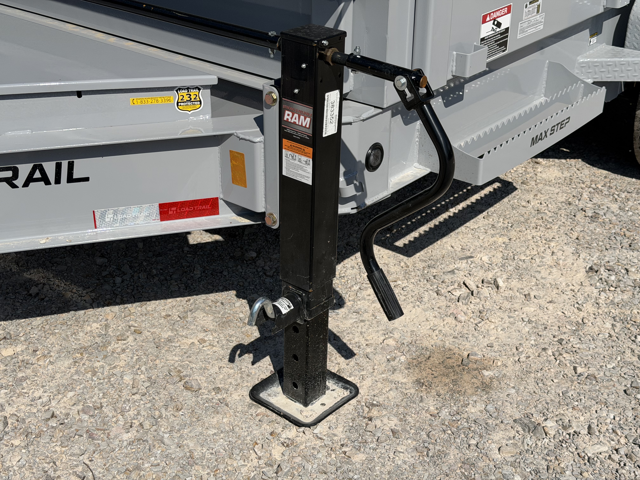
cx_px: 320
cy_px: 240
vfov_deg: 30.3
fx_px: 887
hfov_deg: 39.7
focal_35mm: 48
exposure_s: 1/9901
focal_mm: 6.76
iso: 64
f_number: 1.78
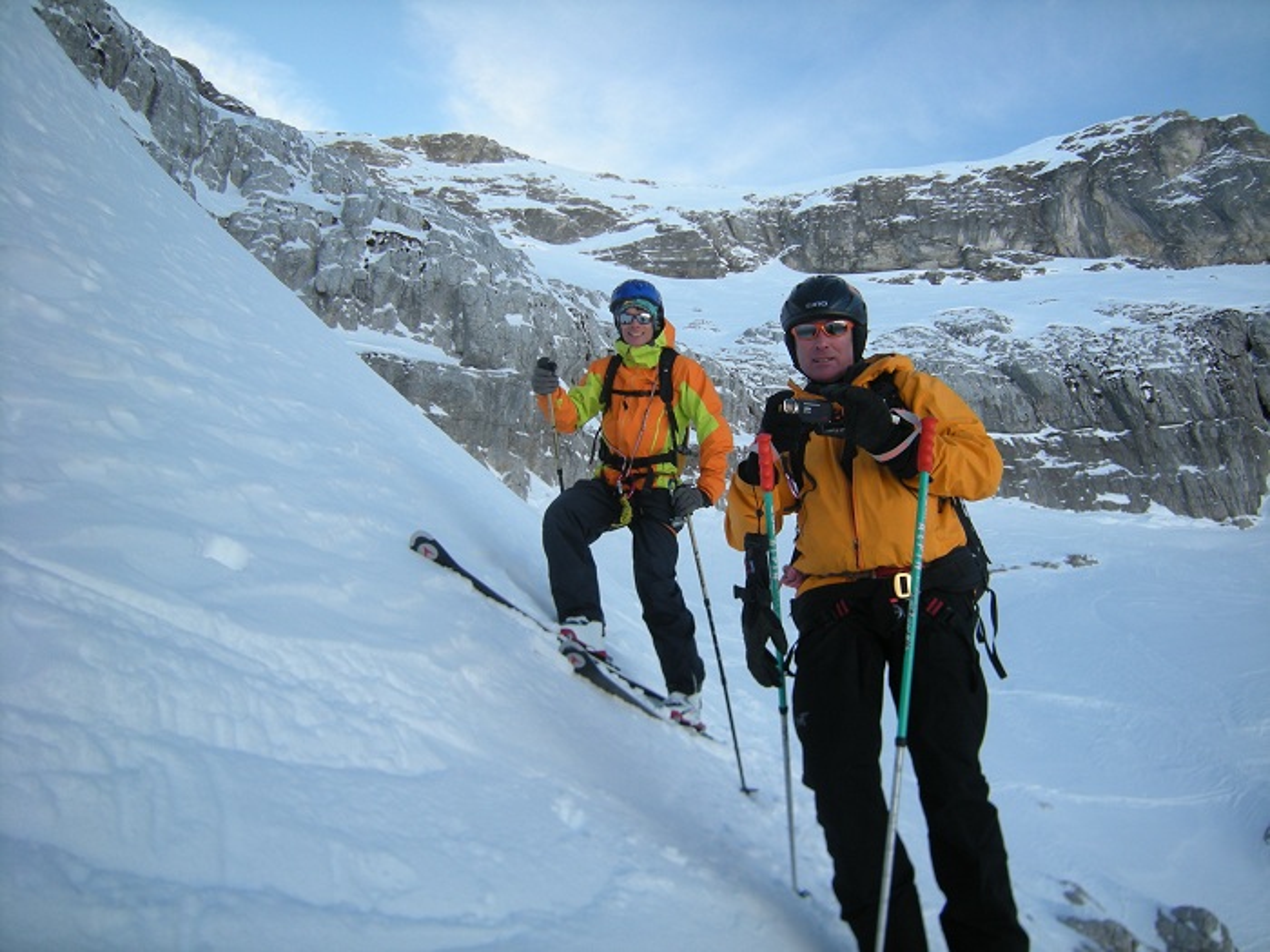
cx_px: 635
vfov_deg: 49.7
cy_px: 476
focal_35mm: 28
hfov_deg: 63.4
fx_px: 1027
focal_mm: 4.7
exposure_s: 1/475
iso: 64
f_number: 2.8
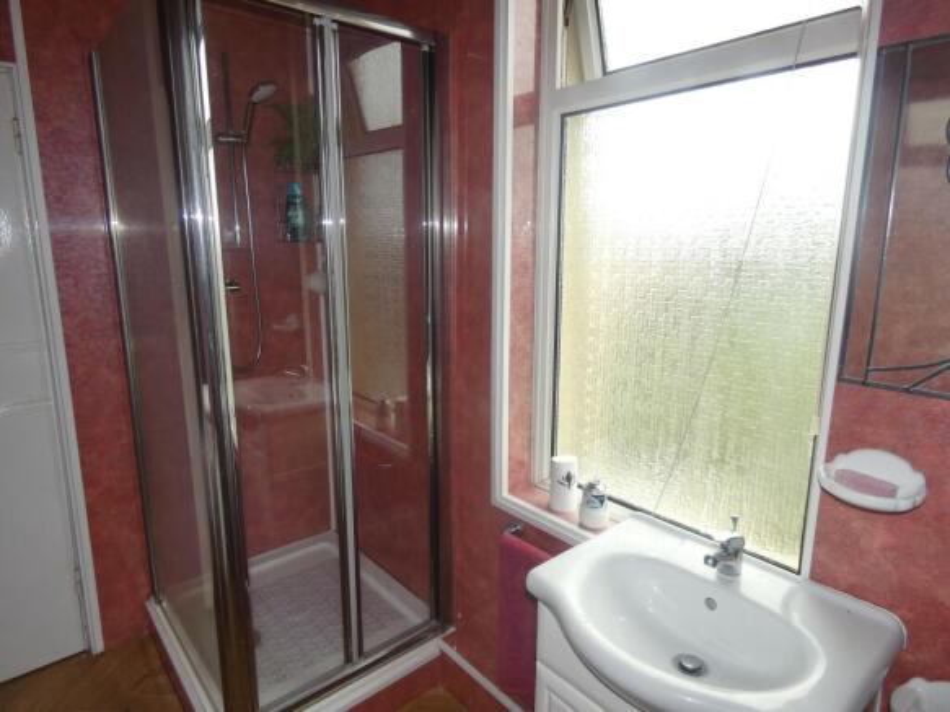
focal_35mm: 20
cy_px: 356
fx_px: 549
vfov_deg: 66.0
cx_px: 475
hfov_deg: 81.8
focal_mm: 3.6
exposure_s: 1/200
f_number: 2.8
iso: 80
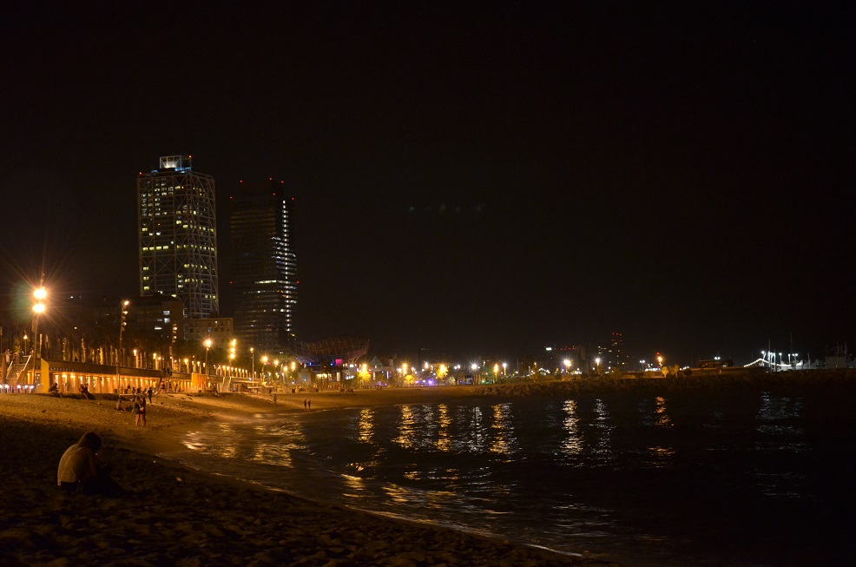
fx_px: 1602
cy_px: 284
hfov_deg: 29.9
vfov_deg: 20.1
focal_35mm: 68
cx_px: 428
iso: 1600
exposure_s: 1/8
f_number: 4.8
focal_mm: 45
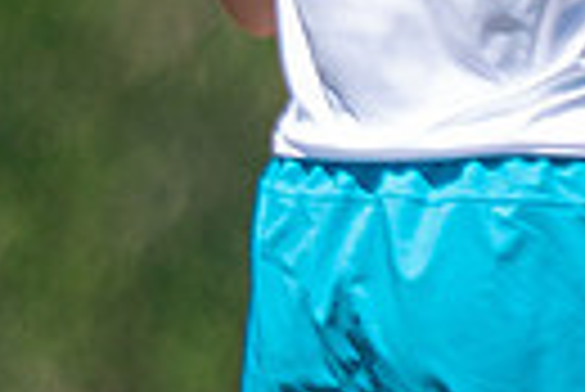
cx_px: 1021
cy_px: -45
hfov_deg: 1.0
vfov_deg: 0.7
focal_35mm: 2014
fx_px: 32764
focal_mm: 200
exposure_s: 1/3200
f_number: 2.8
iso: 200
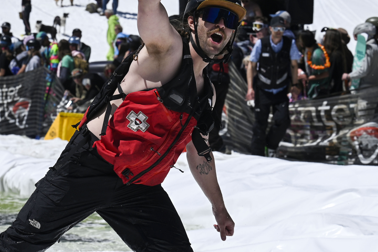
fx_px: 1626
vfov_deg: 8.8
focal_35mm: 155
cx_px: 55
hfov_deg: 13.2
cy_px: 154
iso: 100
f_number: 5.6
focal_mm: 70
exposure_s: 1/2000
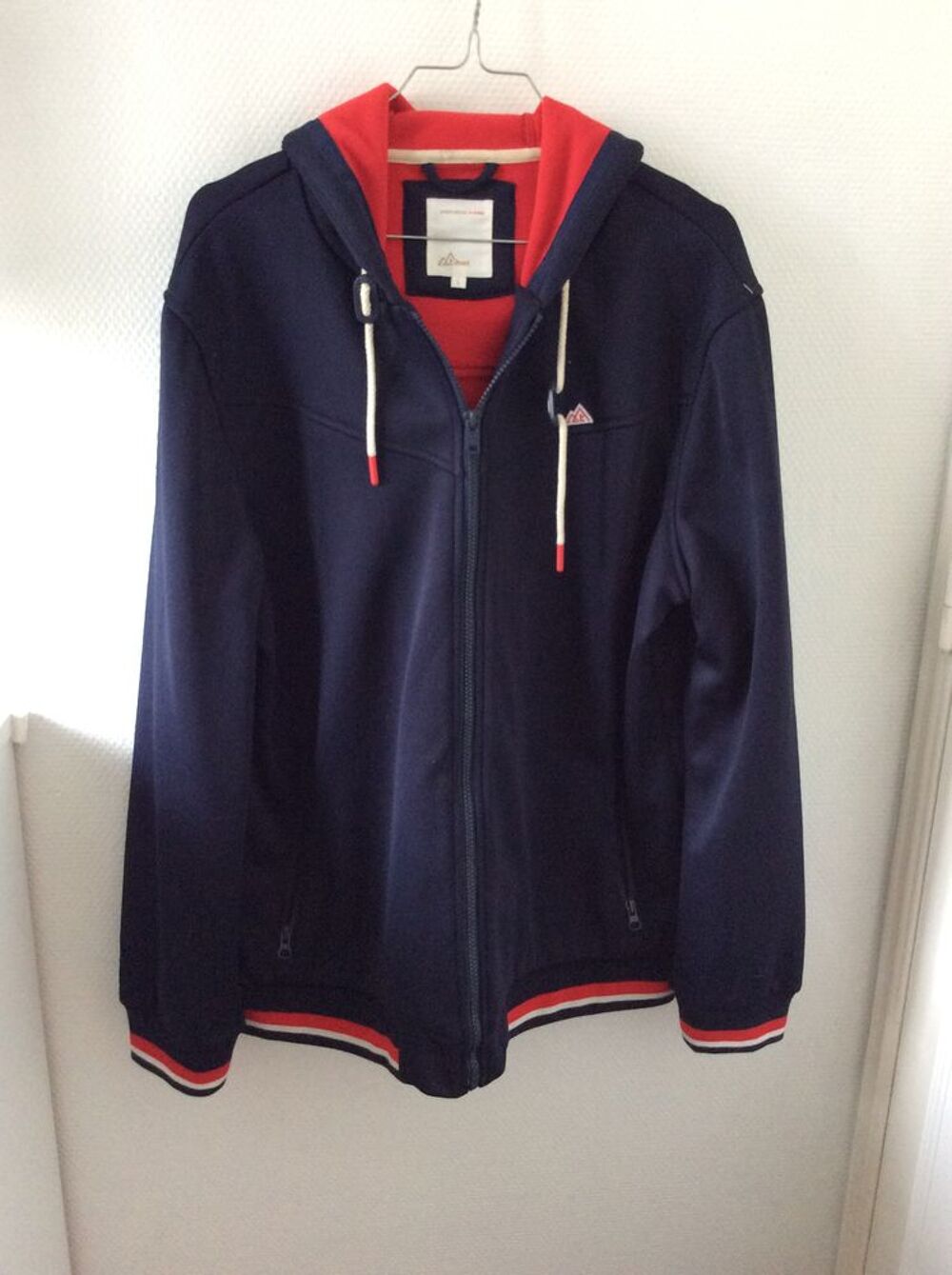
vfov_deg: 56.9
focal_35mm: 32
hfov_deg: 44.1
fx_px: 1177
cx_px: 476
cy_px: 638
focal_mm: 3.3
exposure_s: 1/25
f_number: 2.4
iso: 160
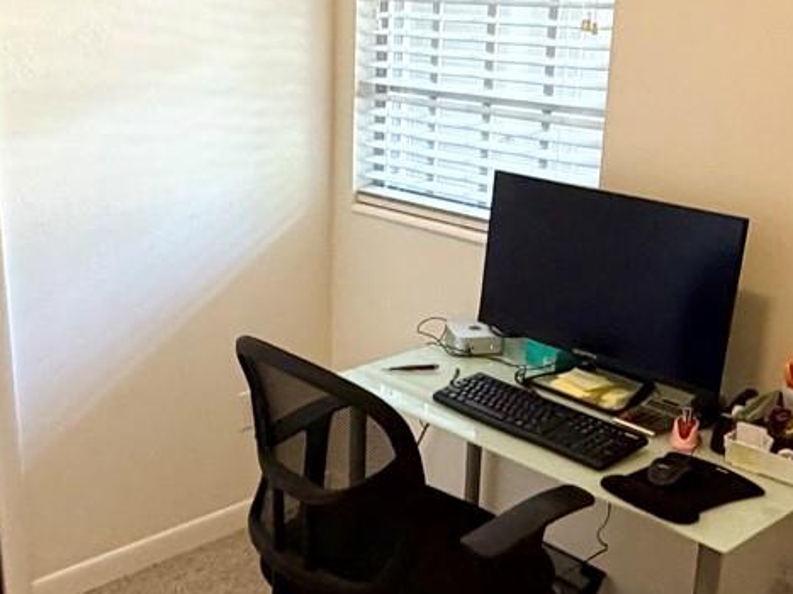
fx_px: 1099
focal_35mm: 48
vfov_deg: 30.3
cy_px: 297
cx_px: 284
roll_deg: +0.5
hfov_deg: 39.3
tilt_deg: -16.7
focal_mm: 2.22
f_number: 2.2
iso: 400
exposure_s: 1/60
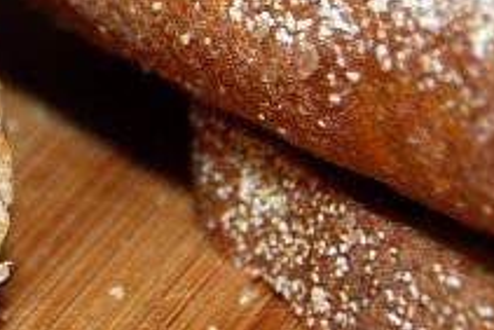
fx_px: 7003
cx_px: -300
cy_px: -250
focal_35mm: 510
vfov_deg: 2.7
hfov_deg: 4.0
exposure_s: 1/60
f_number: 5
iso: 200
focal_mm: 70
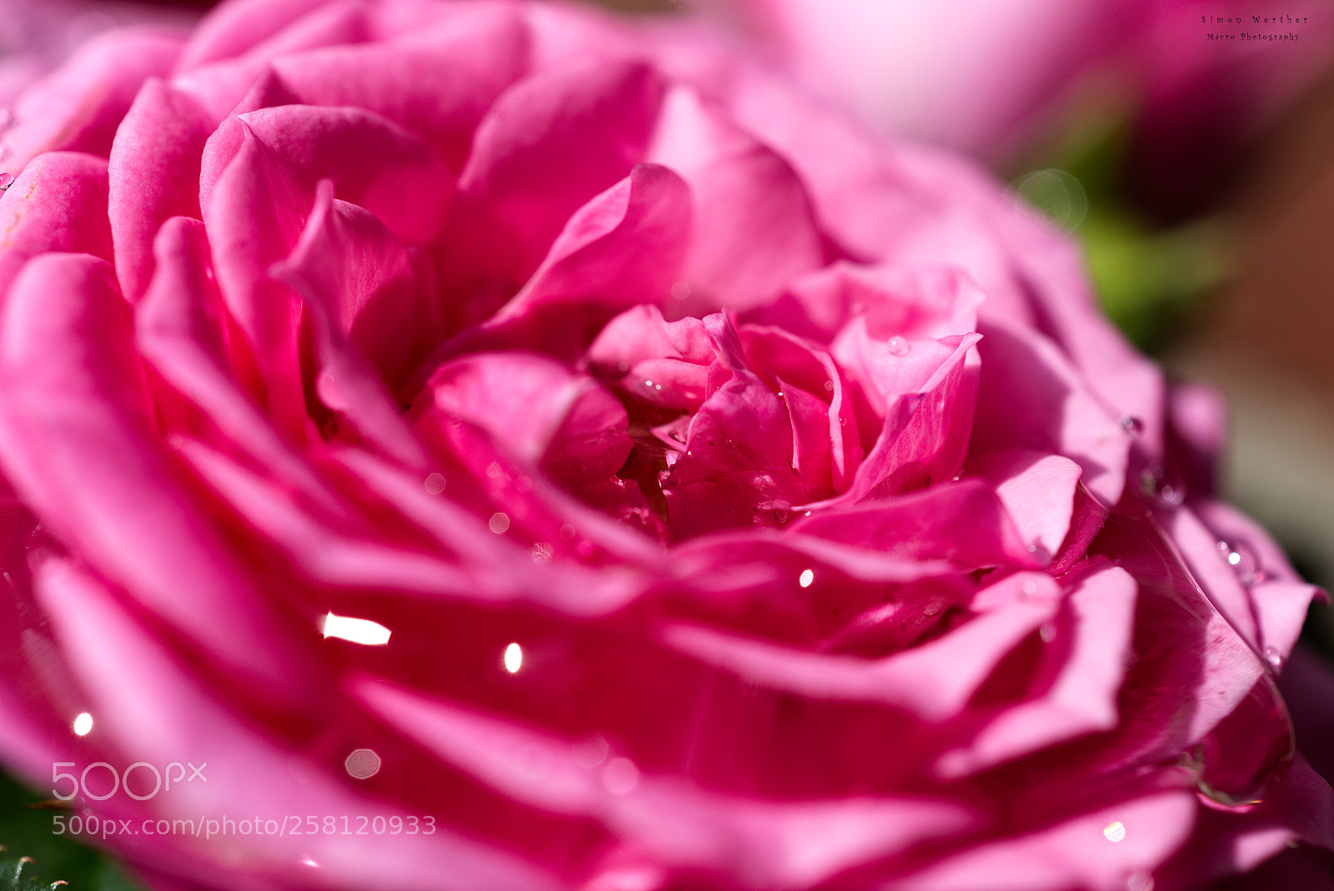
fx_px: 2224
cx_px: 667
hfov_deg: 33.4
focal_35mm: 60
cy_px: 446
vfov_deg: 22.6
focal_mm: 40
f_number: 8
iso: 200
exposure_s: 1/500
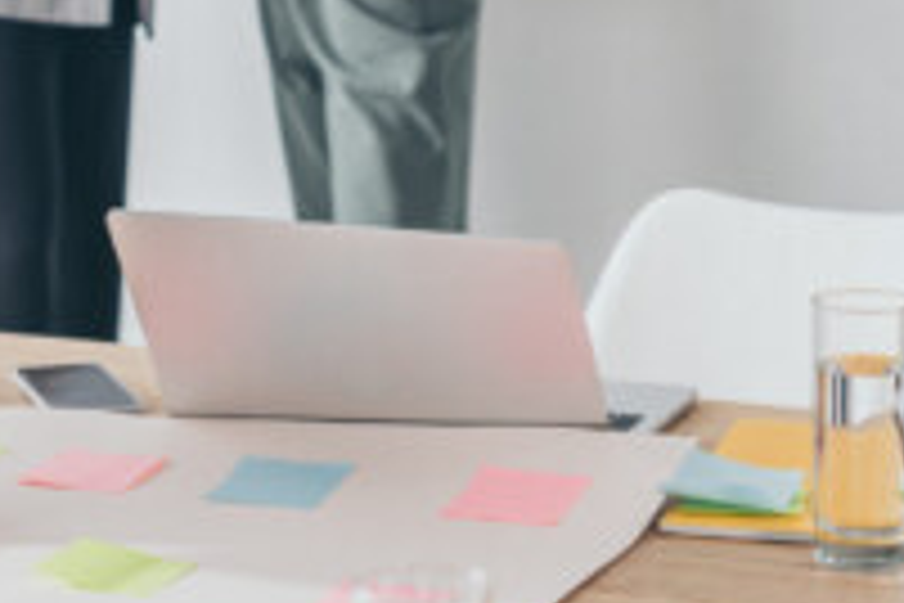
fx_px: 4243
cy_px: -180
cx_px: 360
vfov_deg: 8.0
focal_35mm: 169
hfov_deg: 12.2
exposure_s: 1/200
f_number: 4
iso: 100
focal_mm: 50
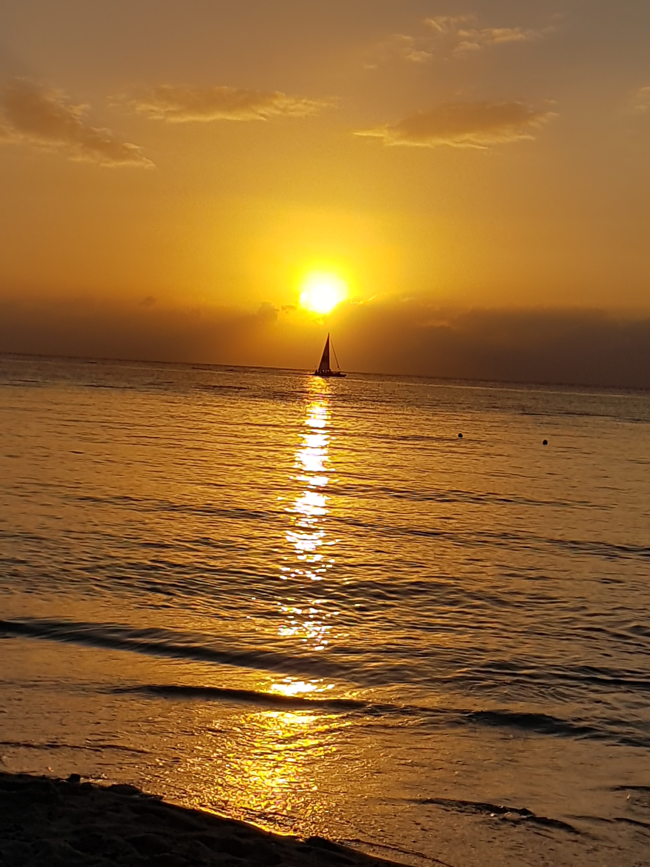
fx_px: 651
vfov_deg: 67.3
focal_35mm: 26
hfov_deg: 53.1
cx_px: 325
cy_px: 434
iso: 40
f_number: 1.7
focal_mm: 4.2
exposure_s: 1/10112
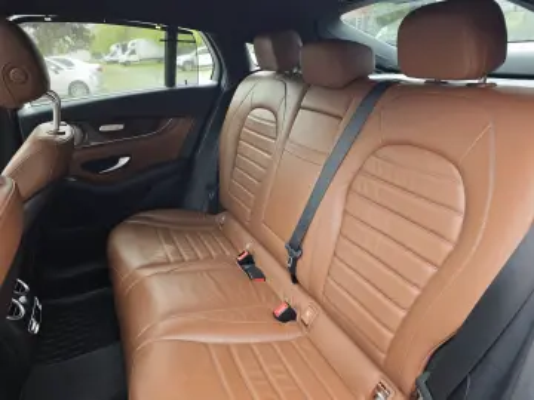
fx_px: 355
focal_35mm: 23
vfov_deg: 58.9
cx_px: 267
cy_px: 200
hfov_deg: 73.9
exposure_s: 1/100
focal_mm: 6.55
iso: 80
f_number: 1.6
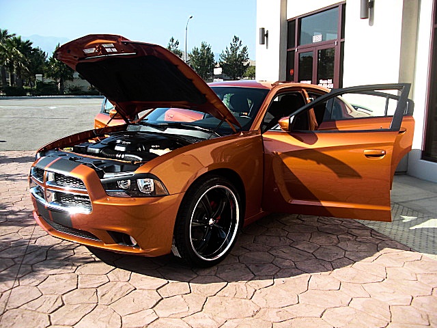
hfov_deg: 51.4
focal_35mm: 36
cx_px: 218
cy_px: 164
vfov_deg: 39.7
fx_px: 454
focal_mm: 6.3
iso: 50
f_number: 2.8
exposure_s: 1/500
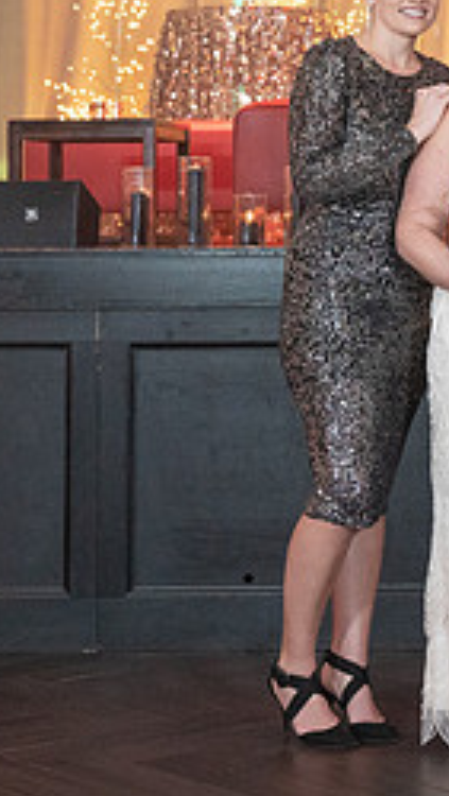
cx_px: 644
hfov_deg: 10.3
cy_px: 112
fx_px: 2429
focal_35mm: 115
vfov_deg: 18.4
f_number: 4
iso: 4000
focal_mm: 40
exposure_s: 1/125
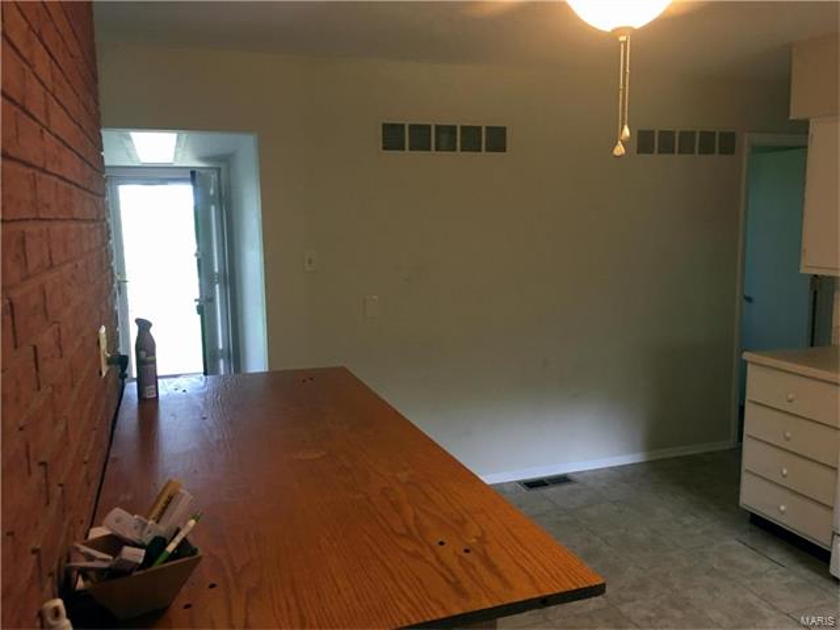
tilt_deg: -7.6
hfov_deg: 61.7
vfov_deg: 48.2
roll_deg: +0.5
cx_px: 420
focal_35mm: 29
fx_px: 704
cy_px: 315
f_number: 2.2
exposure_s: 1/15
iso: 80
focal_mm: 4.15
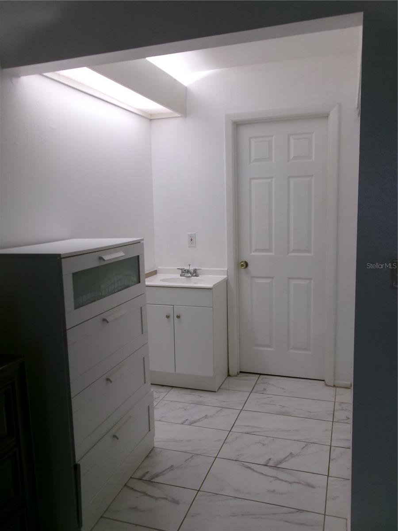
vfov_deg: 63.4
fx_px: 429
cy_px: 266
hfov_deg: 49.7
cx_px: 199
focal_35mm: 28
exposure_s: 1/34
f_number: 3.9
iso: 117
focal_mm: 5.1
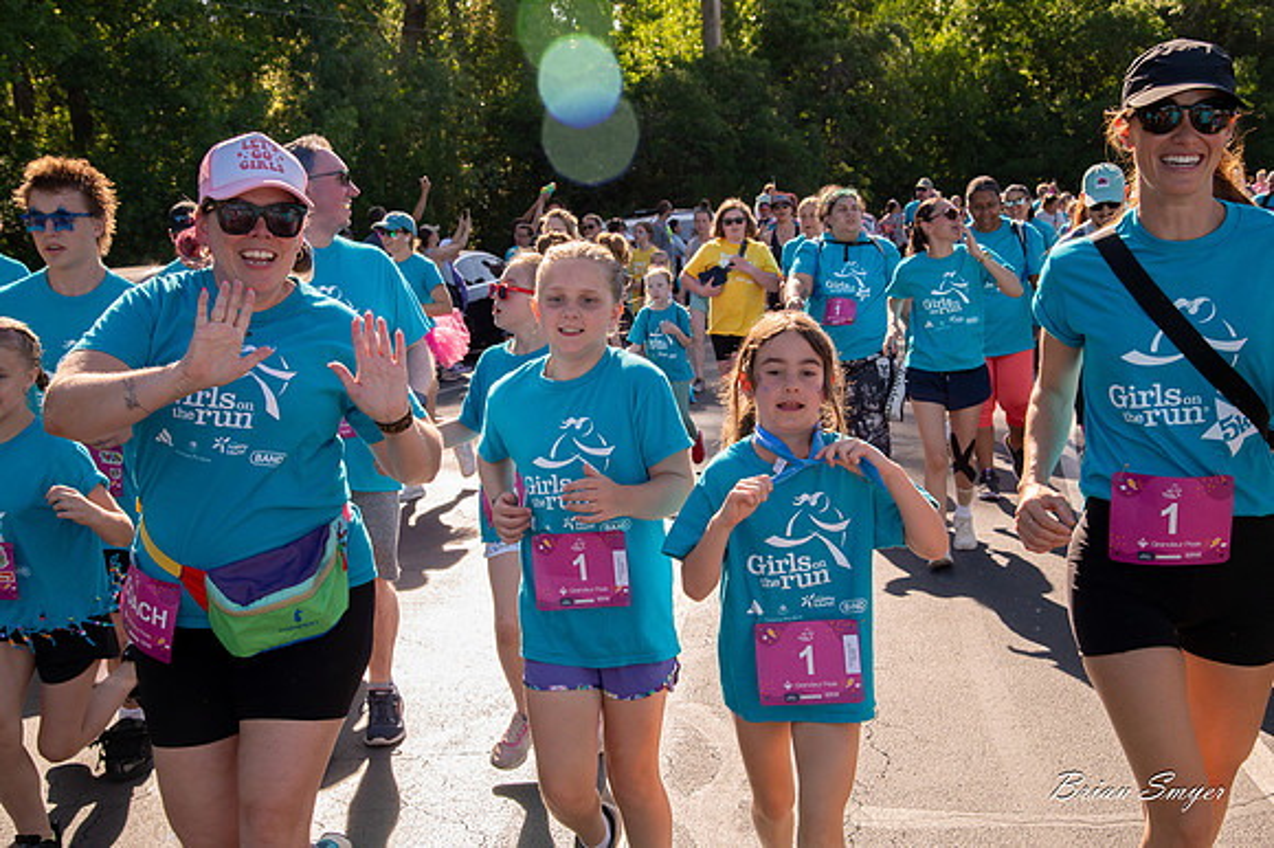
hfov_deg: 41.1
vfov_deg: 28.0
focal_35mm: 48
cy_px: 424
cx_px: 637
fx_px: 1698
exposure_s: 1/1000
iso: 800
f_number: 8
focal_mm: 48
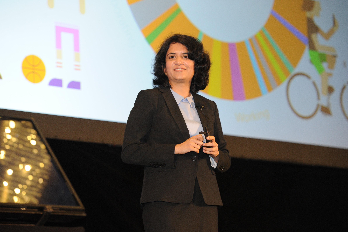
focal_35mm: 135
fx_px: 1304
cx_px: 174
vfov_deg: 10.2
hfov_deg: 15.2
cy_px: 116
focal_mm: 135
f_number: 4
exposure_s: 1/100
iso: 3200
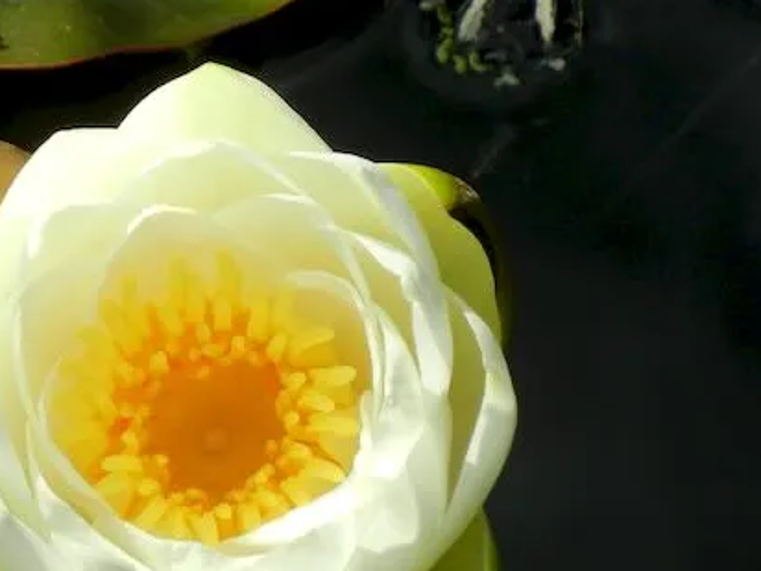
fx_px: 10926
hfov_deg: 4.0
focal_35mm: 497
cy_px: 336
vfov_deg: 3.0
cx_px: 231
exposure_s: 1/735
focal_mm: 36
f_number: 4.7
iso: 160
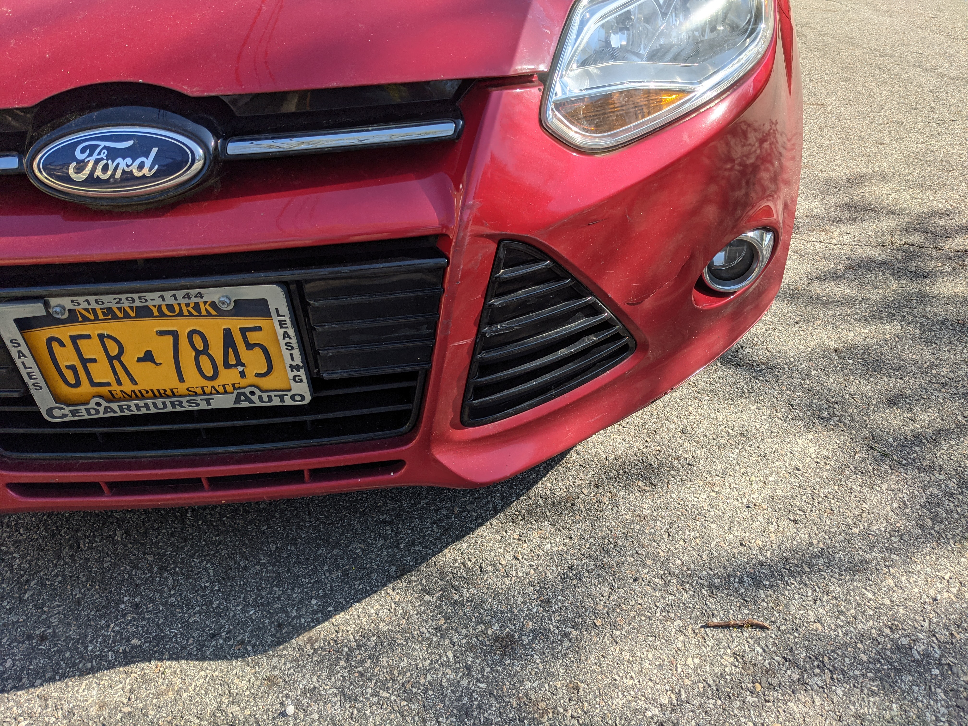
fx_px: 755
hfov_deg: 65.3
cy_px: 363
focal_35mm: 27
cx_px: 484
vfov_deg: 51.4
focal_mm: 4.38
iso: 46
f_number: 1.73
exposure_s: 1/1067
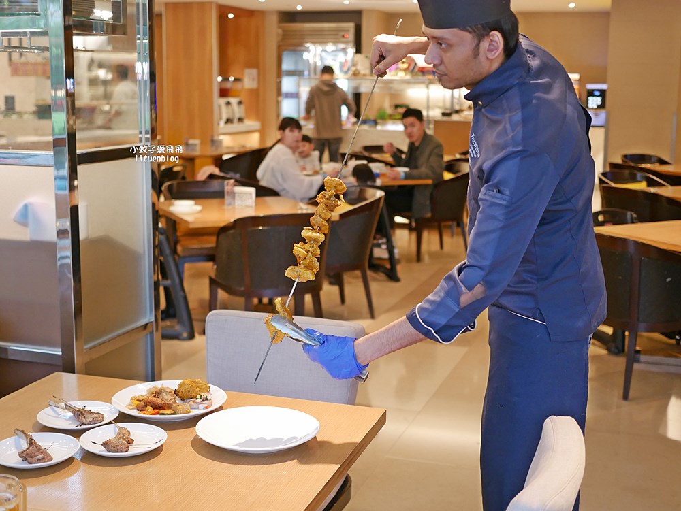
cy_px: 256
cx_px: 340
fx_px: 984
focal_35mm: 50
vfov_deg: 29.1
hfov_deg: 38.2
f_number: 1.8
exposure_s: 1/60
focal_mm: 25
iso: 800
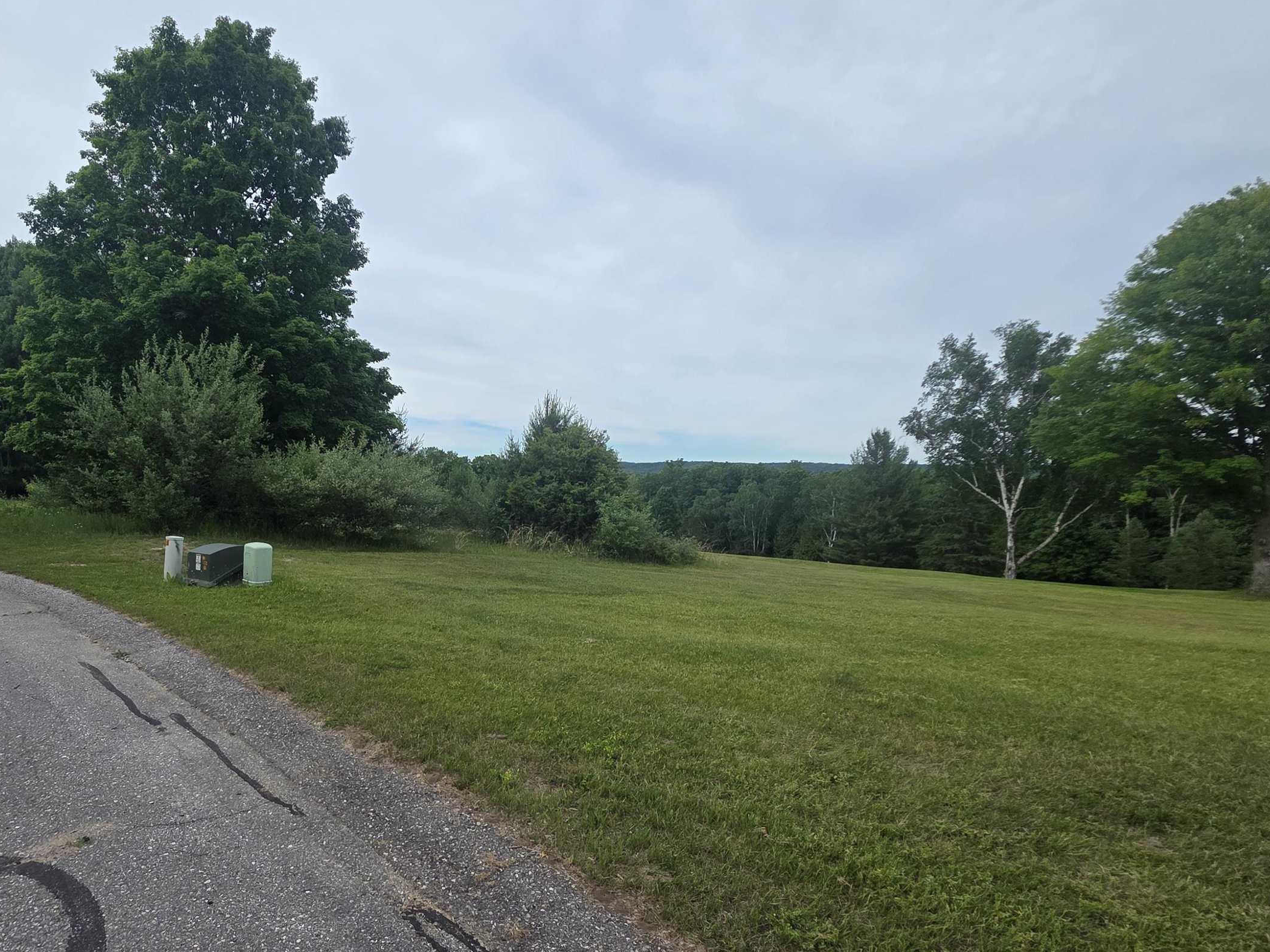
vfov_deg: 68.3
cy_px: 547
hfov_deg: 82.9
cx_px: 471
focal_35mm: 19
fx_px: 697
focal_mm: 2.2
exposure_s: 1/1332
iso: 40
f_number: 1.9
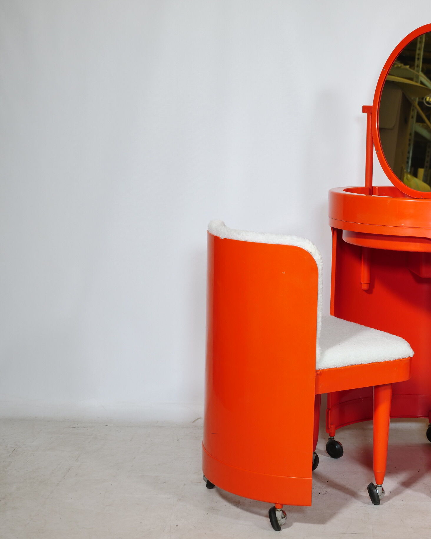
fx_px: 1116
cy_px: 286
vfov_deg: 27.1
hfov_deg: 21.4
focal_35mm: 70
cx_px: 377
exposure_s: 1/60
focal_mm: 25
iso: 200
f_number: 3.5
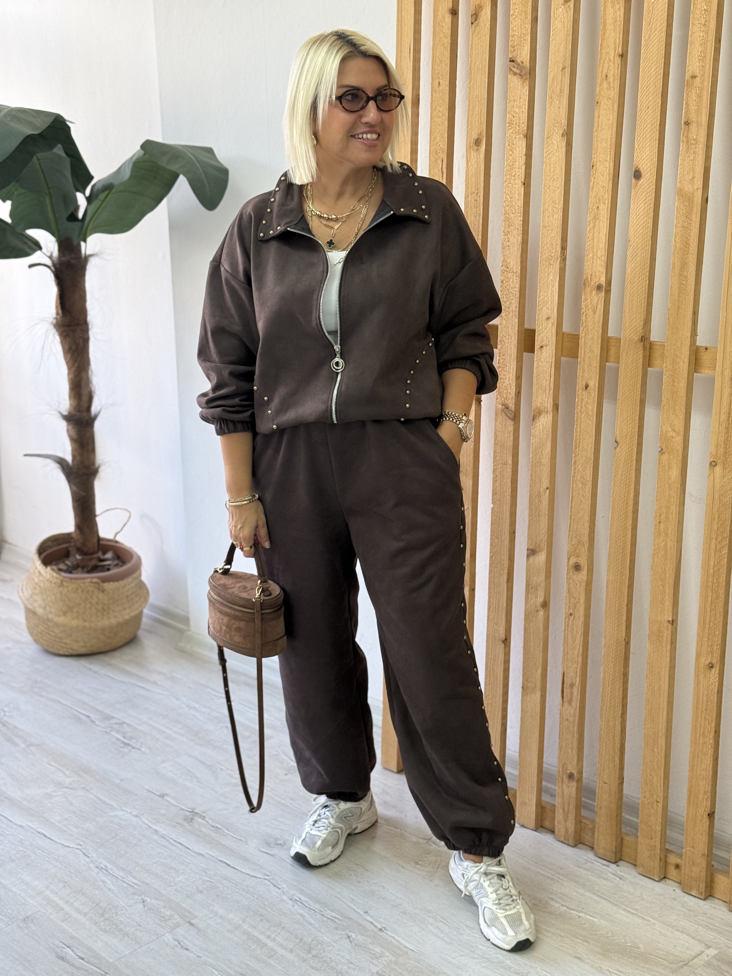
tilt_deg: -14.1
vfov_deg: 39.7
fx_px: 1353
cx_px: 366
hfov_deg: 30.3
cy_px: 488
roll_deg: +1.0
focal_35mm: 48
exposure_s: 1/100
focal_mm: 6.76
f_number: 1.78
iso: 80
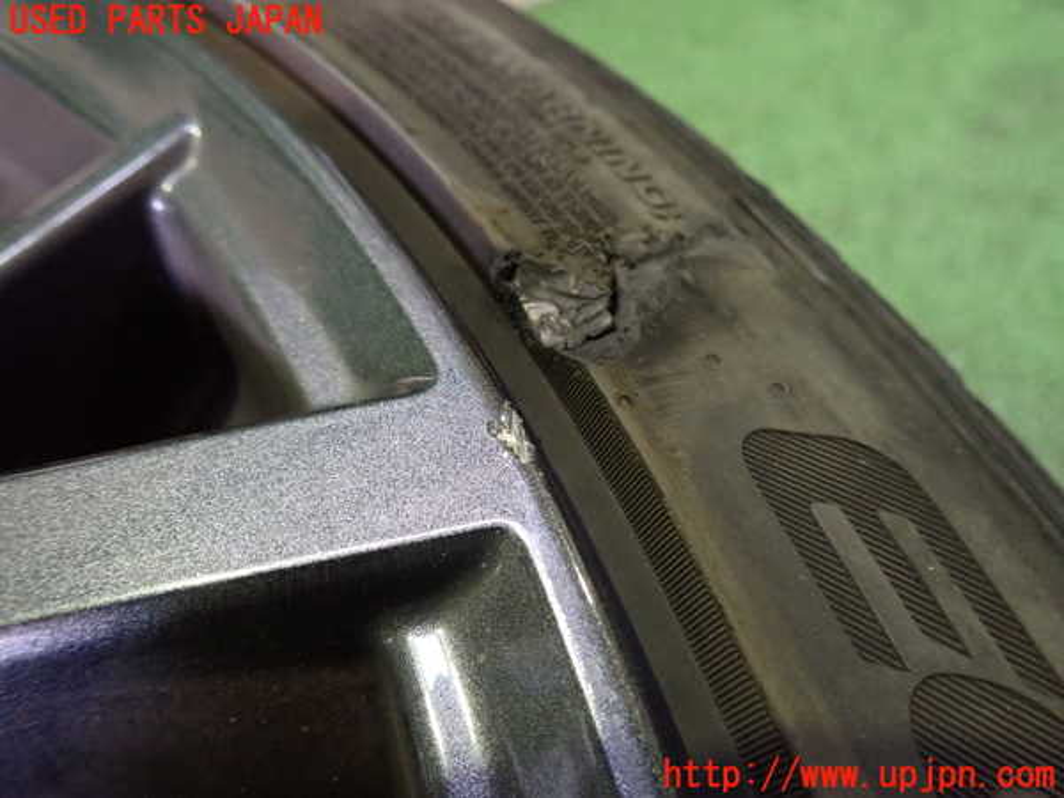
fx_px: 768
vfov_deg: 54.9
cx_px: 532
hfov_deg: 69.4
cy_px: 399
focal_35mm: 25
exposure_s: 1/30
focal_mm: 4.5
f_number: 2
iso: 800
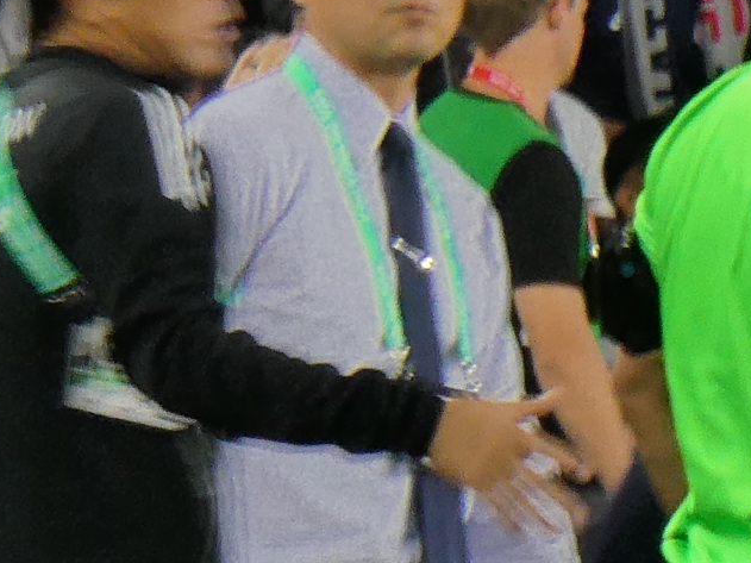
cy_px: 680
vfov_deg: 0.8
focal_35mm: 1966
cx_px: 734
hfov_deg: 1.0
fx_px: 42645
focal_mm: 89.6
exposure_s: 1/25
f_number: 6
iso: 320
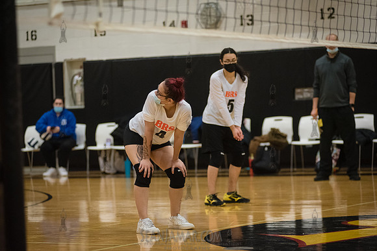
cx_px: 188
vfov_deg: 11.0
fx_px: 1309
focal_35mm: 125
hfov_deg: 16.4
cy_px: 126
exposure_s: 1/400
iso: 5000
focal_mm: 125
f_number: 3.2
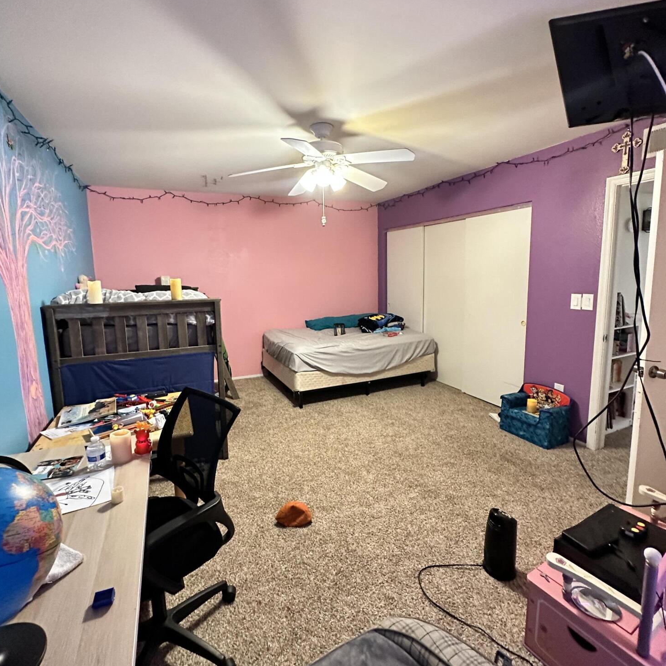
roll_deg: +1.3
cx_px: 324
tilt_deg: -7.7
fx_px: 370
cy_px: 319
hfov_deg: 83.9
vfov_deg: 83.9
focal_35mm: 17
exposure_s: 1/60
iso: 640
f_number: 2.2
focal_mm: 2.22
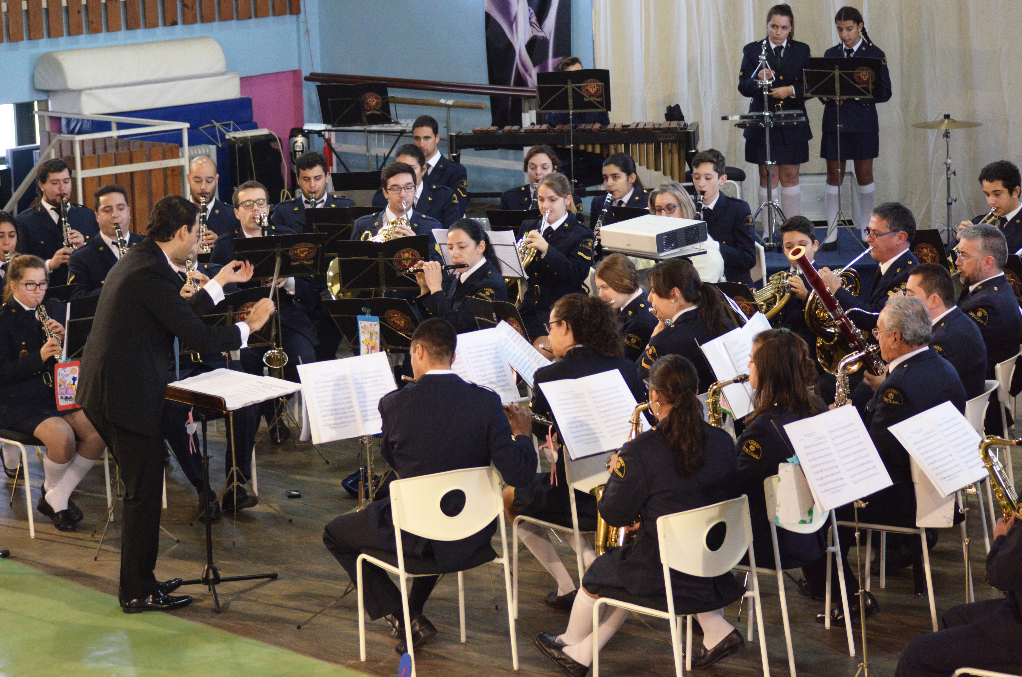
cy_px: 338
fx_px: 2975
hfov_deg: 19.5
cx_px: 511
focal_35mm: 105
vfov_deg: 13.0
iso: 3200
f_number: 4
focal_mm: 70
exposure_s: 1/80
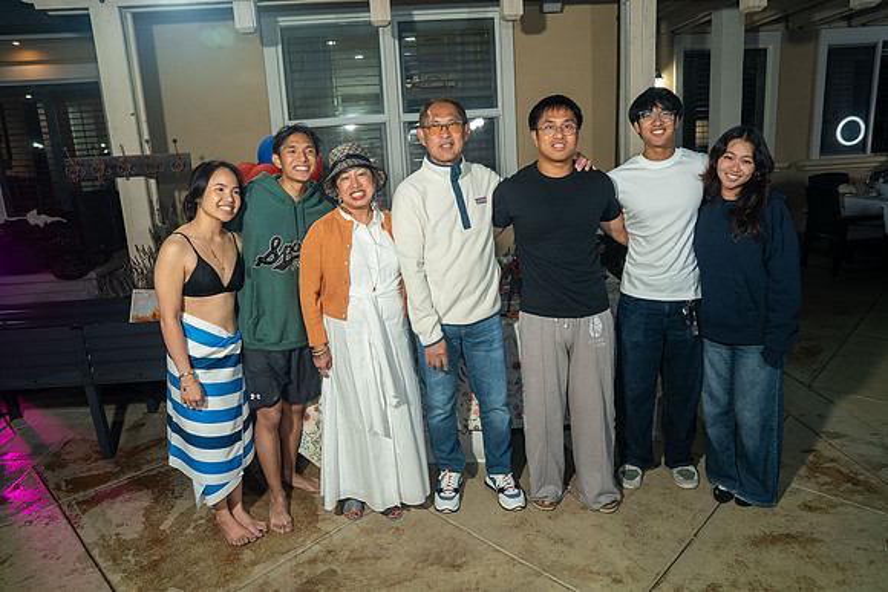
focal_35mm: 24
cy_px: 296
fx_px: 592
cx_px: 444
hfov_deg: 73.7
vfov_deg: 53.2
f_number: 3.5
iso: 640
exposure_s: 1/160
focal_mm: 24
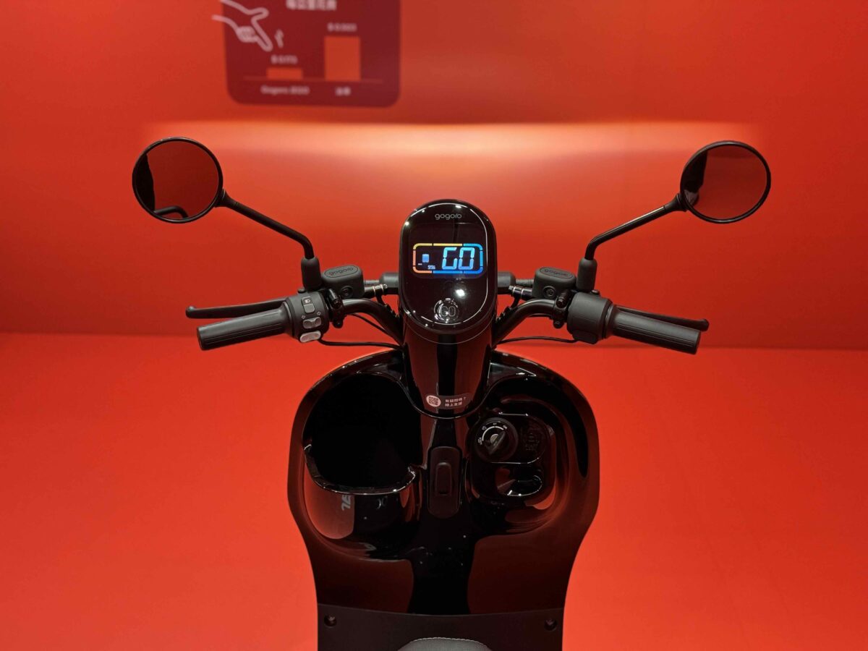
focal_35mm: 48
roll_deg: -0.7
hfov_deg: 39.7
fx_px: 1204
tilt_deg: -23.3
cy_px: 326
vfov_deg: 30.3
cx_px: 434
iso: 200
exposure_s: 1/60
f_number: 1.78
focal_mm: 6.76
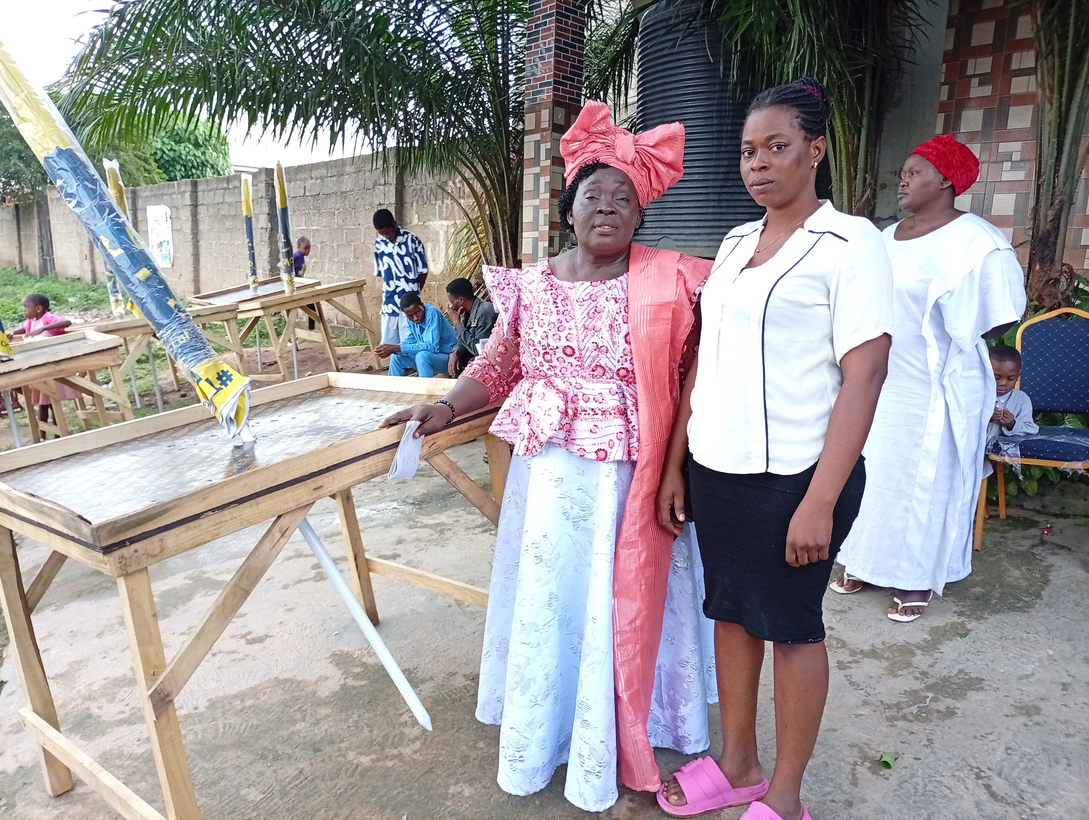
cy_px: 410
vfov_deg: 51.5
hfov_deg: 65.2
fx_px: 851
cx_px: 544
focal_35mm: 27
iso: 74
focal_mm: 3.84
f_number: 1.8
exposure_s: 1/50
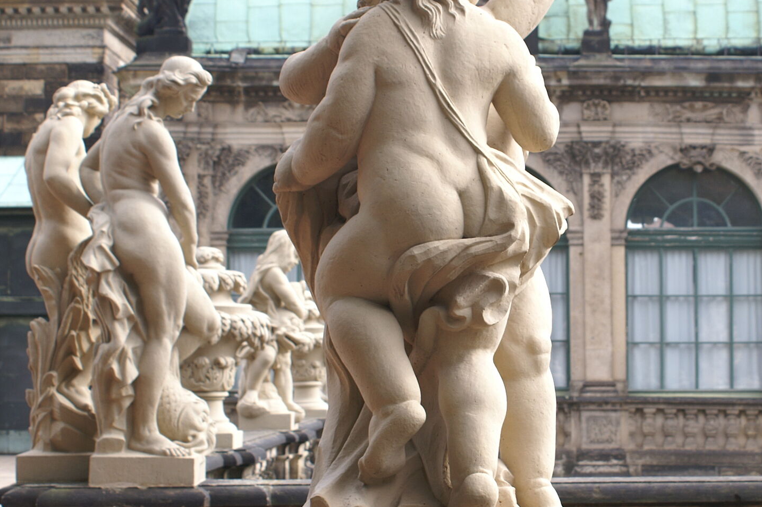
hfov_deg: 23.1
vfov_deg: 15.5
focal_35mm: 88
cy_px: 208
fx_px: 1858
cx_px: 484
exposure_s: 1/80
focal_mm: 35
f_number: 5.6
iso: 100
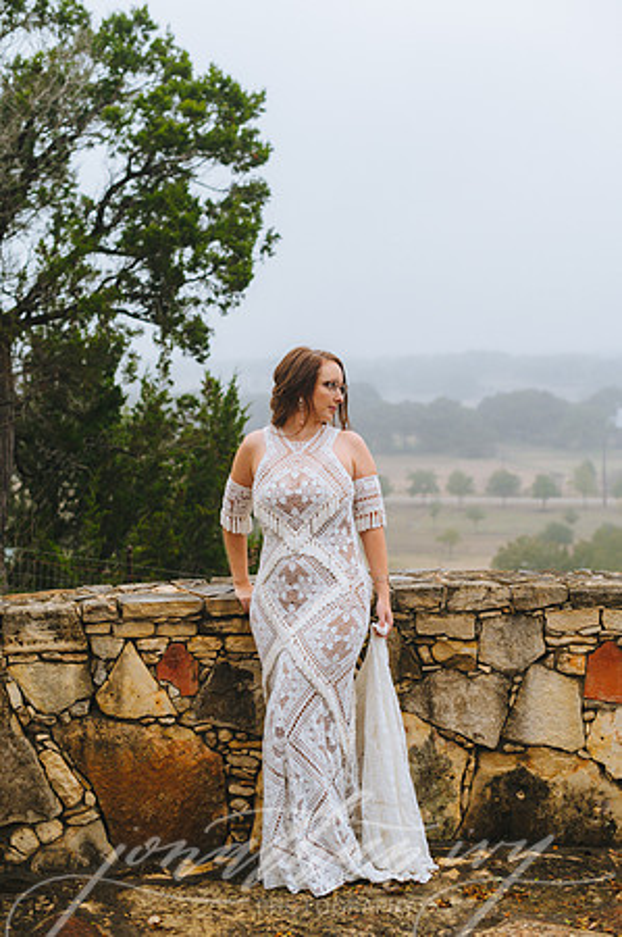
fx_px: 1299
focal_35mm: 50
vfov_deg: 39.6
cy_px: 468
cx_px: 311
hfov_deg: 26.9
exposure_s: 1/80
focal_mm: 50
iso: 500
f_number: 3.5
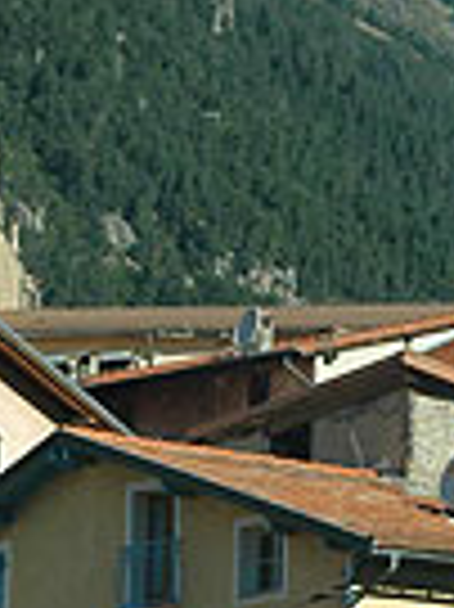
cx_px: 454
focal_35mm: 336
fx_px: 5885
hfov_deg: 4.4
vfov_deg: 5.9
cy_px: 196
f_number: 9
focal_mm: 70
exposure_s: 1/320
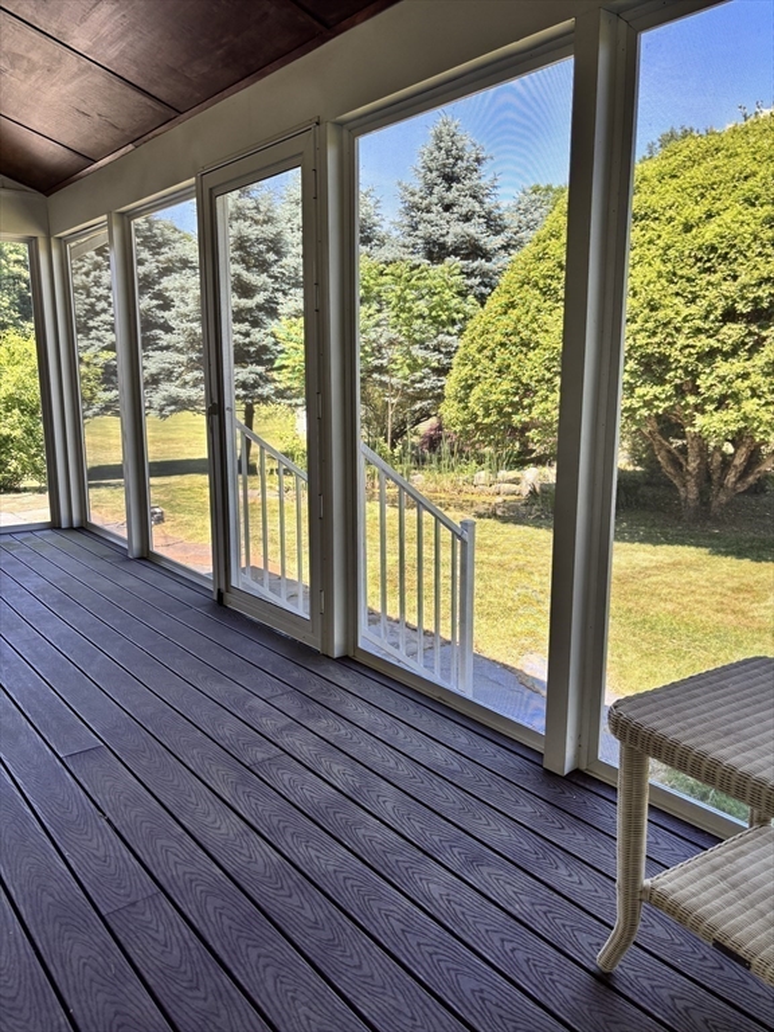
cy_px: 516
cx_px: 387
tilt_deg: -11.1
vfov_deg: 67.3
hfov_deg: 53.1
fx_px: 775
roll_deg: -0.9
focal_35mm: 26
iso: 40
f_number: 1.6
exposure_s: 1/230
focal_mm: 5.96
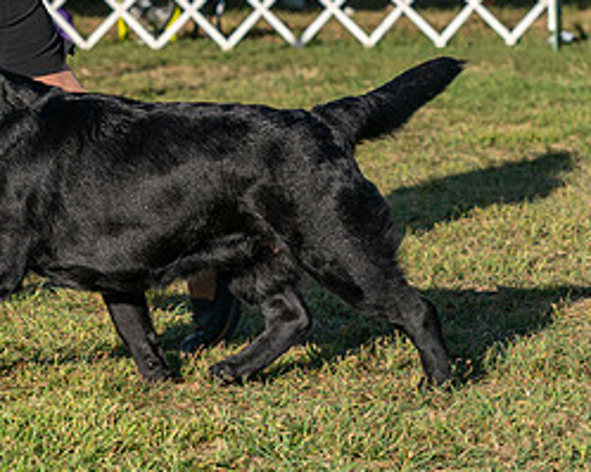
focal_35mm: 224
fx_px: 3917
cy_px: -50
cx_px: -23
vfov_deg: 6.9
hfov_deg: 8.6
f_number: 4.5
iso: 125
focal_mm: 88
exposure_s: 1/1250
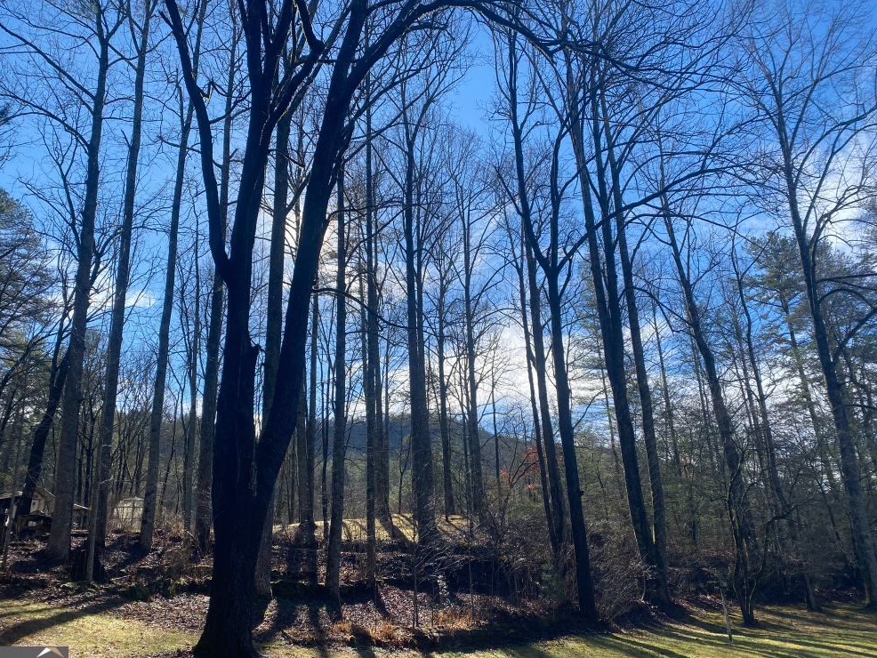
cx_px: 422
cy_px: 339
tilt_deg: +20.5
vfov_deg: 51.4
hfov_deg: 65.3
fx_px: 684
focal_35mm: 27
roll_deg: +3.2
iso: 32
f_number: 1.8
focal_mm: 4.25
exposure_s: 1/1484
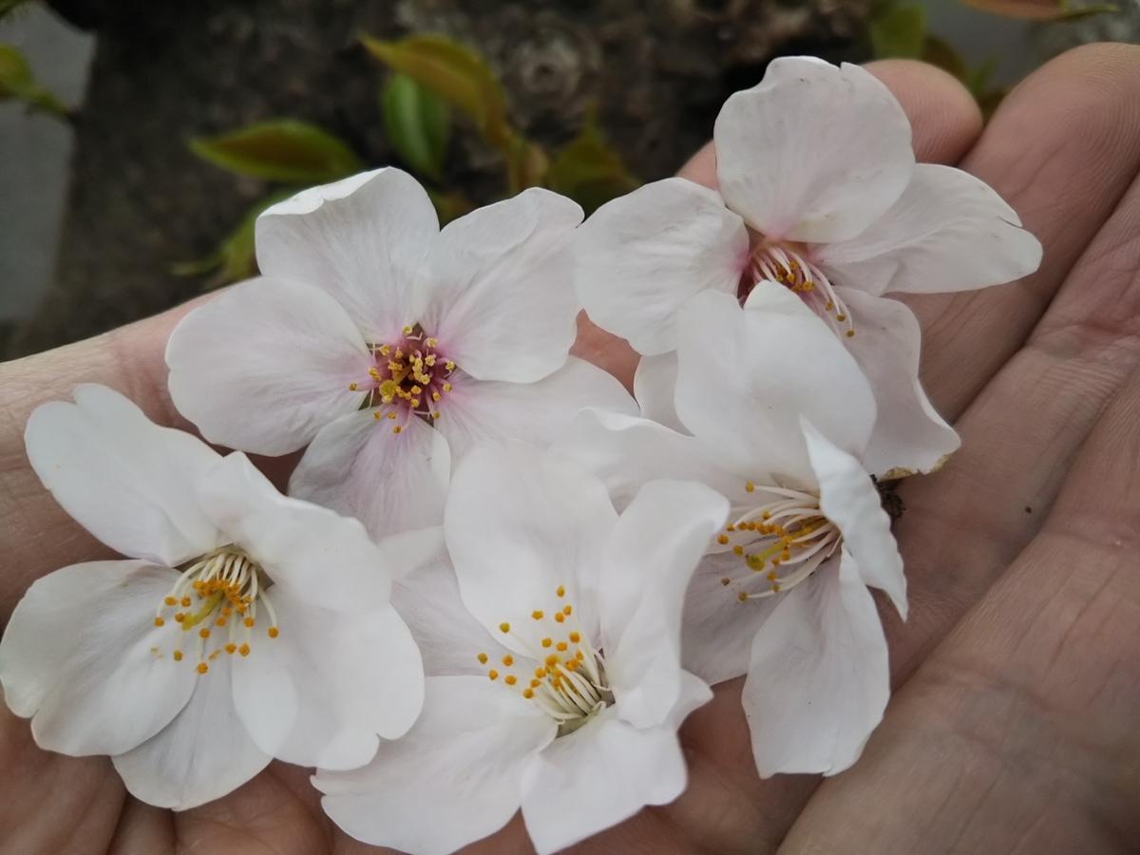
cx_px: 570
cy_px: 428
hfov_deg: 60.0
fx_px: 988
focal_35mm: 30
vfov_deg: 46.8
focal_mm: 4
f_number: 2.2
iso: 20
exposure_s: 1/220
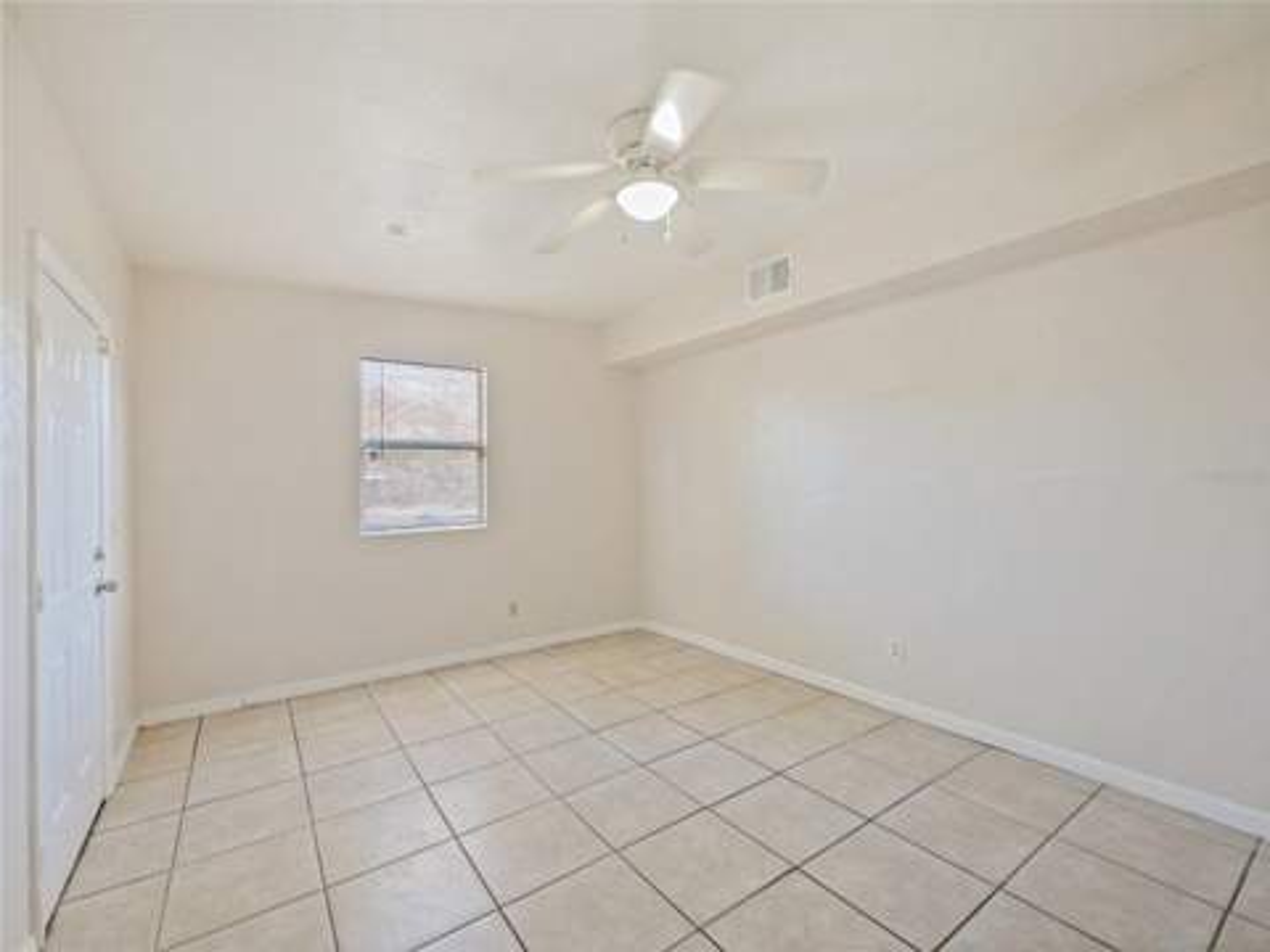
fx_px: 514
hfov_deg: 102.1
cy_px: 476
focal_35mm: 14
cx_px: 635
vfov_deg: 85.7
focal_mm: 7
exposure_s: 1/125
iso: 2500
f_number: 4
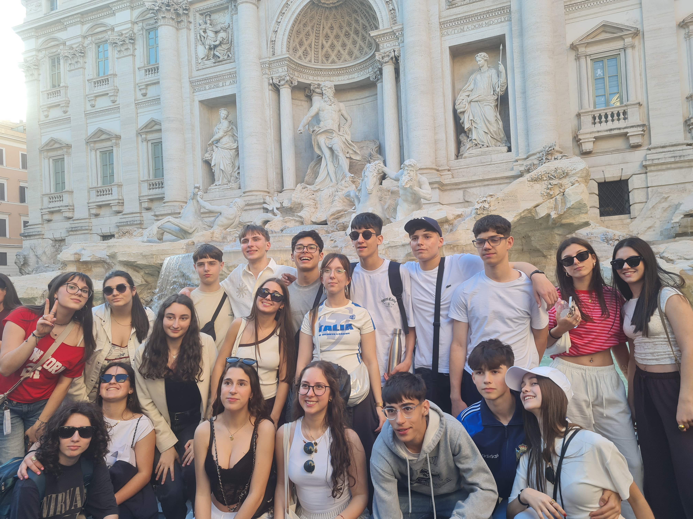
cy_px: 260
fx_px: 521
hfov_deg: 67.3
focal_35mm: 26
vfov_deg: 53.1
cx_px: 346
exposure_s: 1/206
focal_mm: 5.4
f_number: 1.8
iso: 50
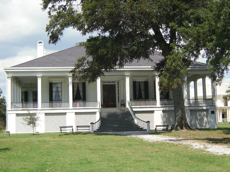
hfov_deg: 30.7
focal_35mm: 63
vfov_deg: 23.3
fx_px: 419
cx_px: 115
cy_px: 86
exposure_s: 1/90
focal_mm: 11.26
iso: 80
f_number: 10.9
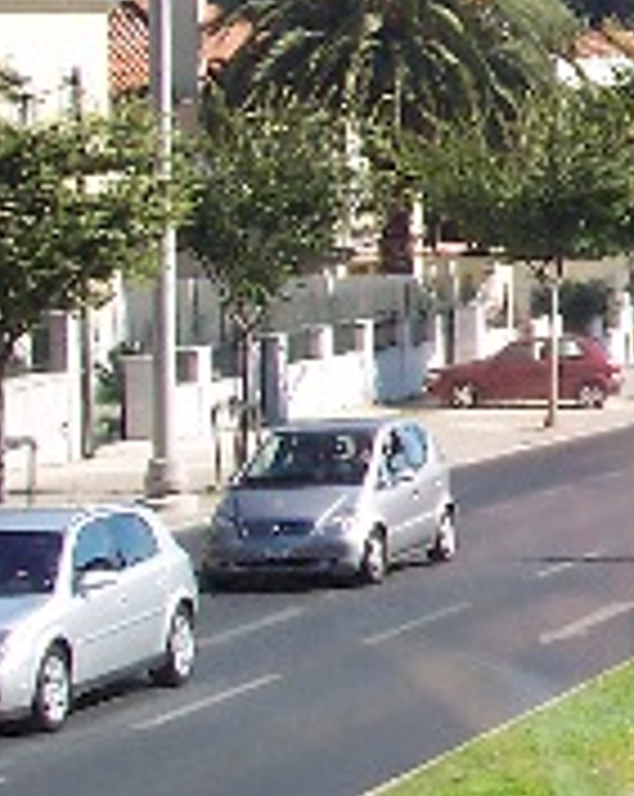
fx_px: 3951
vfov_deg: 11.4
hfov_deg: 8.4
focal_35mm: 168
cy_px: 58
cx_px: 1515
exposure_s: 1/350
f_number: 4.8
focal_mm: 8
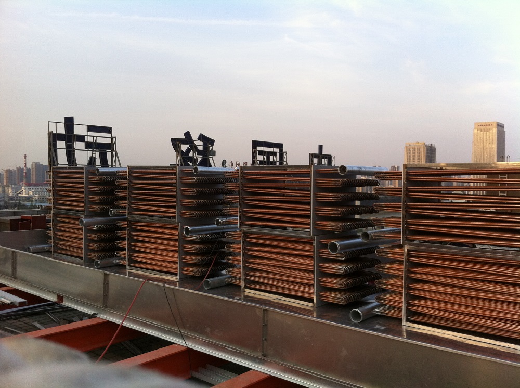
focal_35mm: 35
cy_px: 194
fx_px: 525
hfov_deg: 52.7
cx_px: 260
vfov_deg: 40.6
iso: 80
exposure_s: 1/138
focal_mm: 3.85
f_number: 2.8
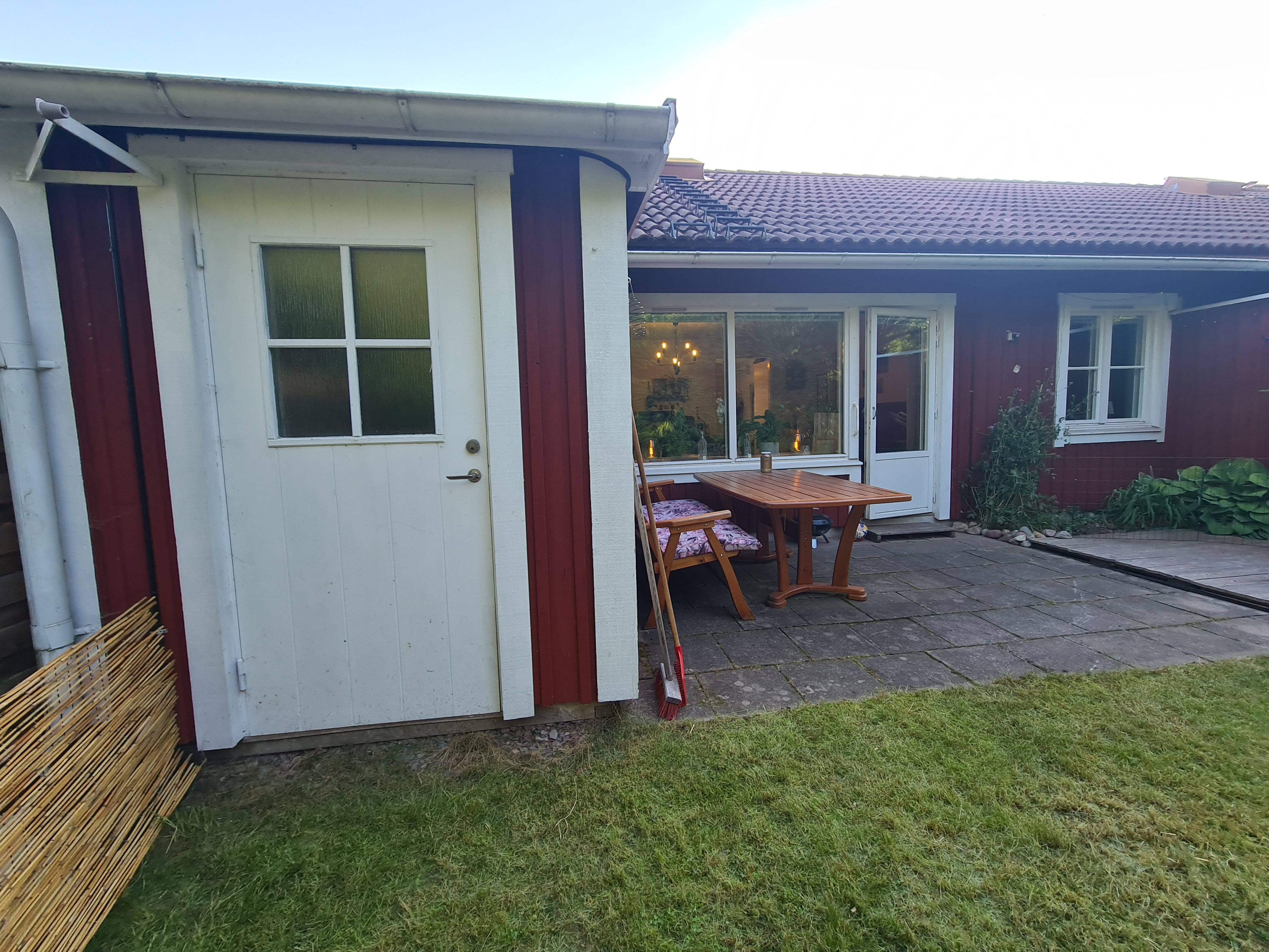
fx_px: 477
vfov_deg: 89.9
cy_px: 476
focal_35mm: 13
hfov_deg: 106.2
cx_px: 634
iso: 50
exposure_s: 1/138
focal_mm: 2.2
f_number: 2.2
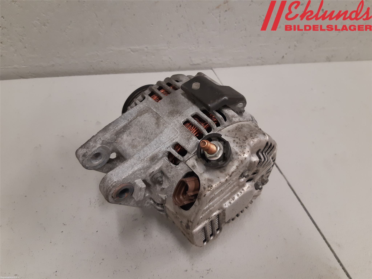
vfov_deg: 53.1
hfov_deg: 67.3
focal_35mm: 26
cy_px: 140
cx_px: 186
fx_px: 279
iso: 125
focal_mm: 3.93
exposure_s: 1/50
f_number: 1.7
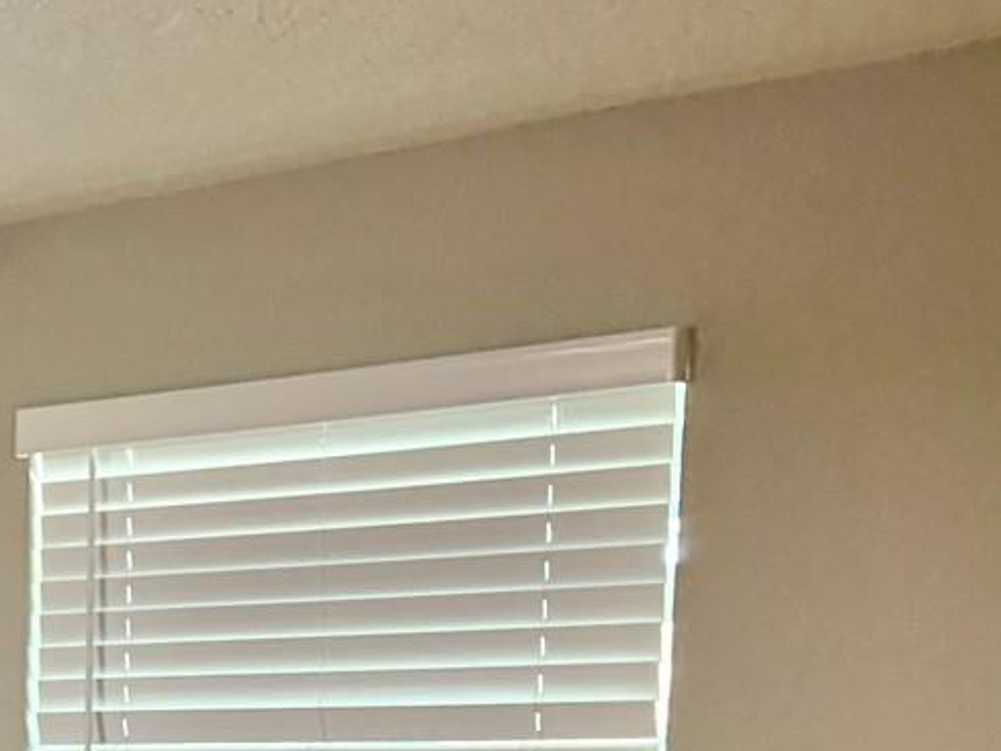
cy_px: 1156
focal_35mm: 85
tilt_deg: -9.5
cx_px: -520
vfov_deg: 15.8
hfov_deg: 19.8
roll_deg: +2.2
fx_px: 2459
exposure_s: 1/60
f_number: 1.6
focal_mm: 5.96
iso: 200
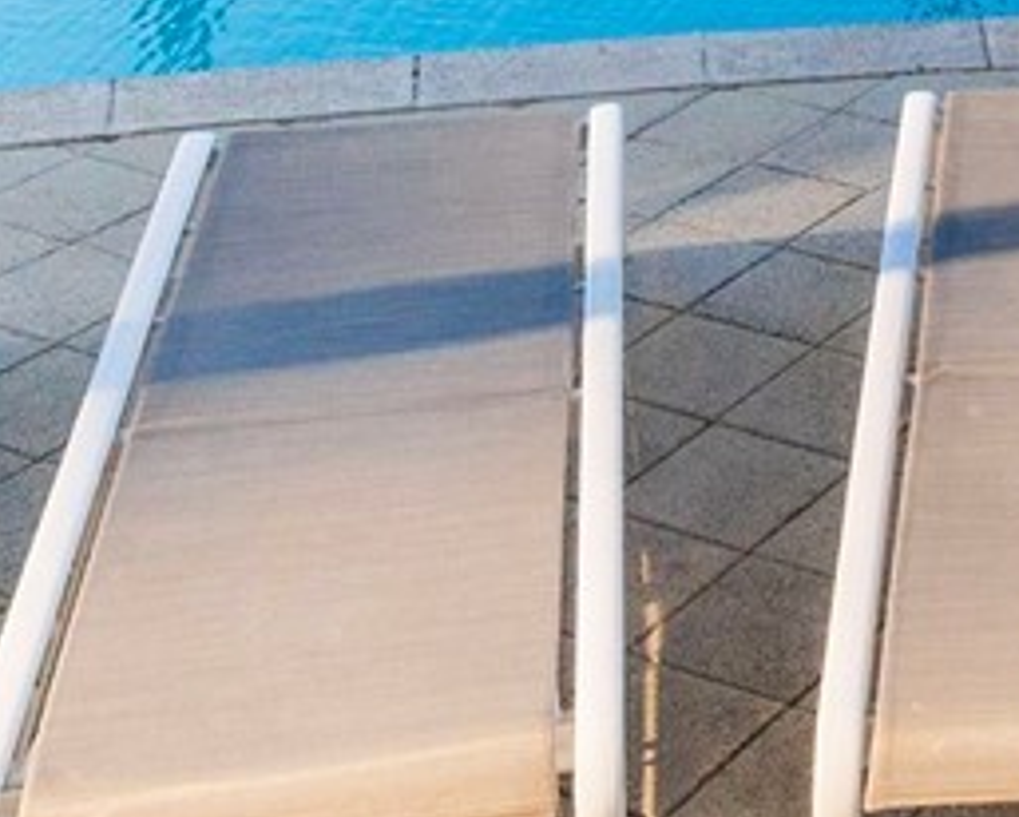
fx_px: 3081
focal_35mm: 102
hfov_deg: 17.4
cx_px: 1390
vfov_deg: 13.0
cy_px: -863
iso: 200
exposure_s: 1/800
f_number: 7.1
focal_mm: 11
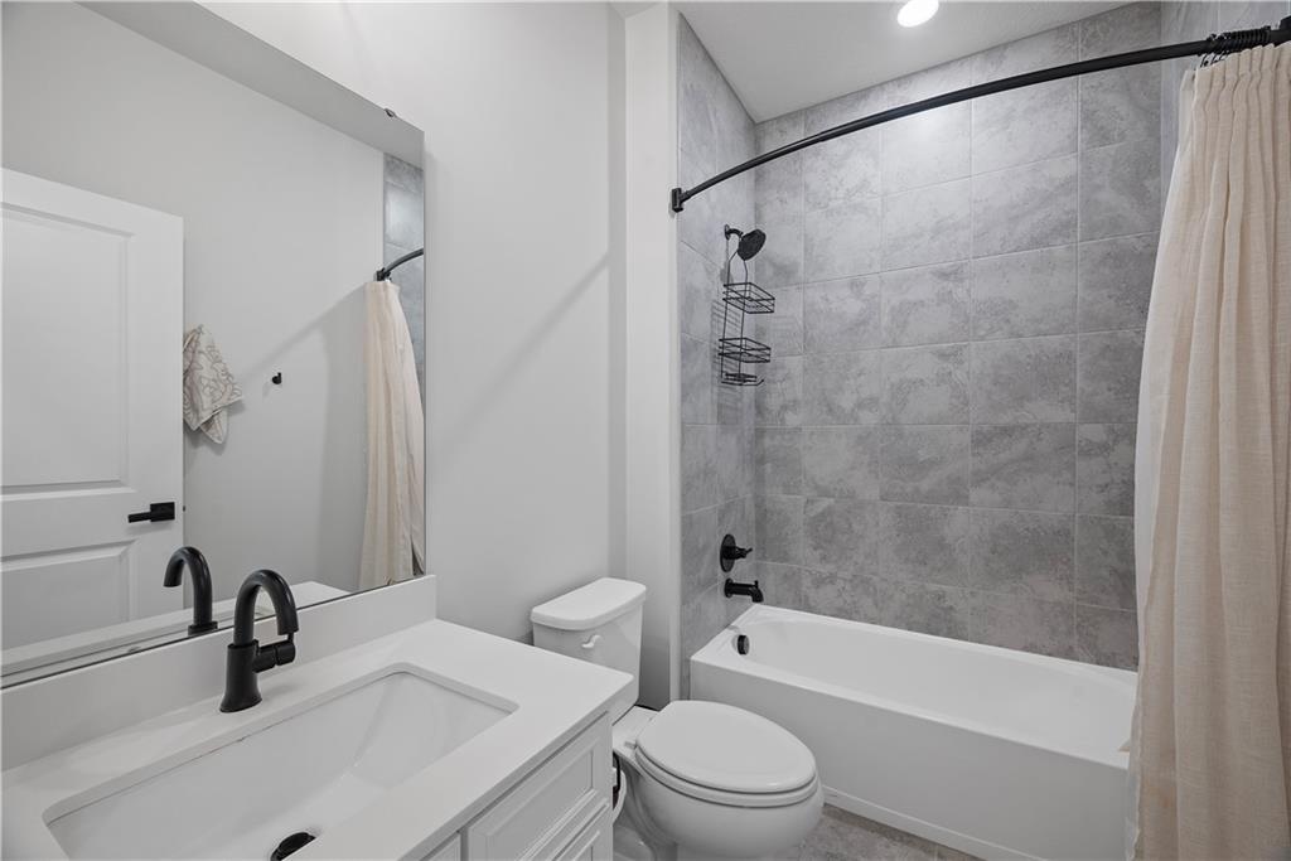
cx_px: 646
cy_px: 430
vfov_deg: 81.2
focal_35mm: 14
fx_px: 502
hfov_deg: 104.2
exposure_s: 1/1.67
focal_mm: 14
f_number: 8
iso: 400
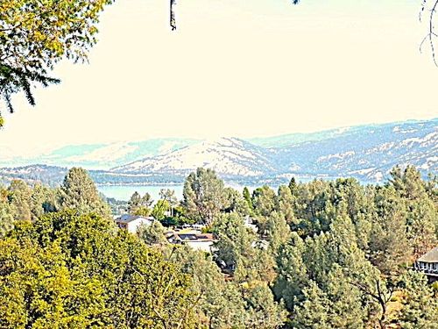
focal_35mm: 86
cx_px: 219
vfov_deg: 17.2
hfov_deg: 22.8
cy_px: 164
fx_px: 1088
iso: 100
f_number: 7.9
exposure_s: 1/60
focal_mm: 15.4
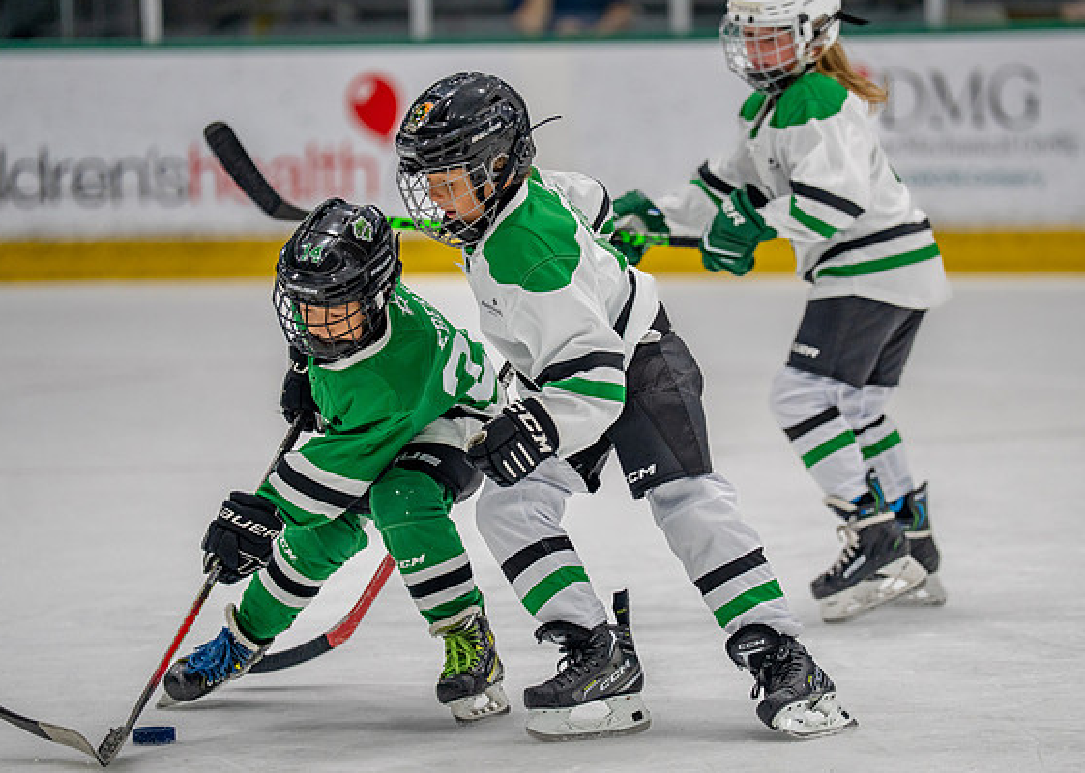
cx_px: 647
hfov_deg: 9.3
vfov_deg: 6.6
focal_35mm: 217
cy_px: 379
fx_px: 6683
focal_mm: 175
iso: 1000
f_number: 2.8
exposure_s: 1/1600
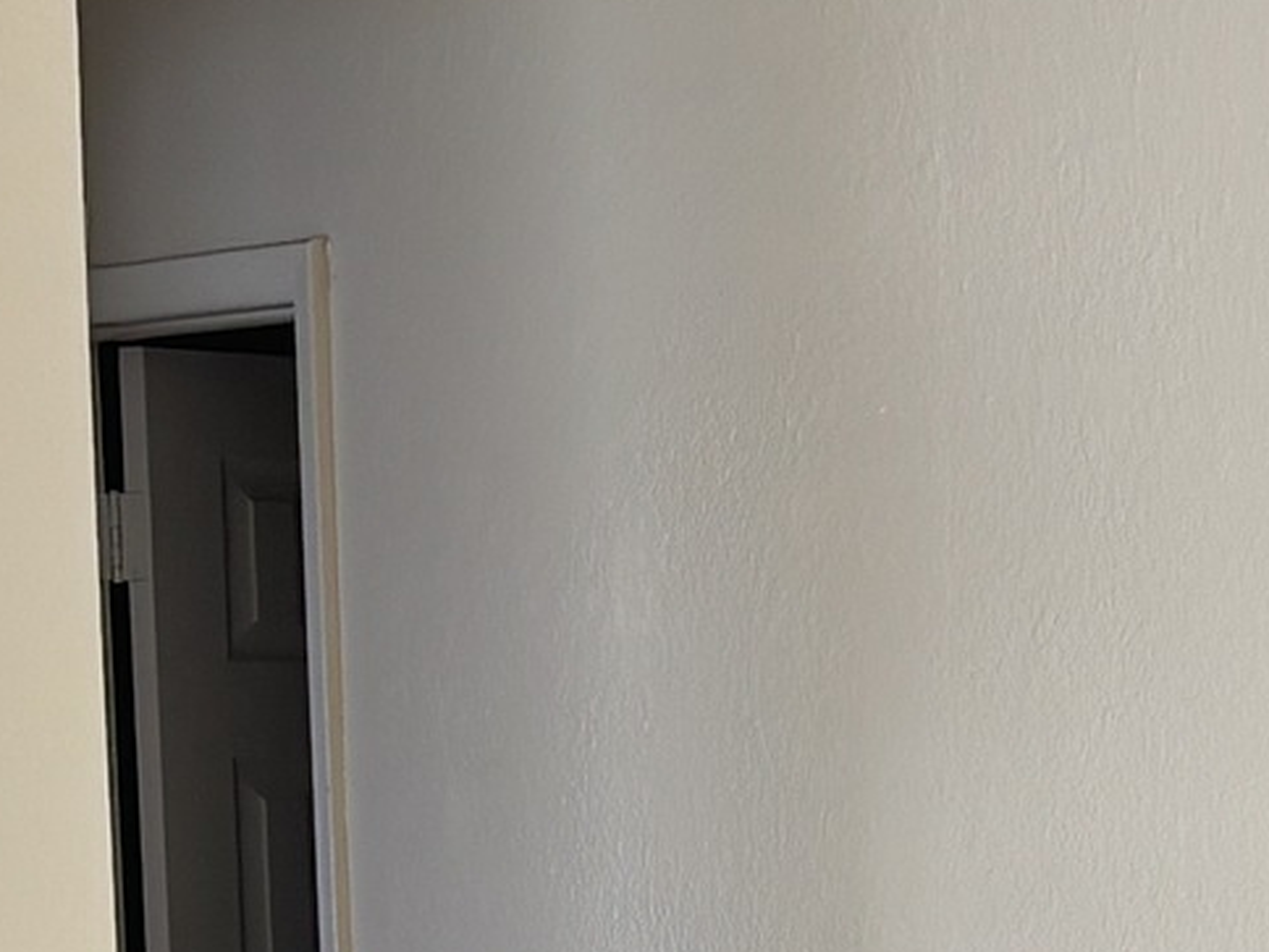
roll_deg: +0.5
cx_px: 1177
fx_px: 6049
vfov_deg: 8.5
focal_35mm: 165
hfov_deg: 11.9
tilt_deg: -11.3
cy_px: 1996
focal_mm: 5.96
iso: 50
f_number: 1.6
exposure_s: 1/121
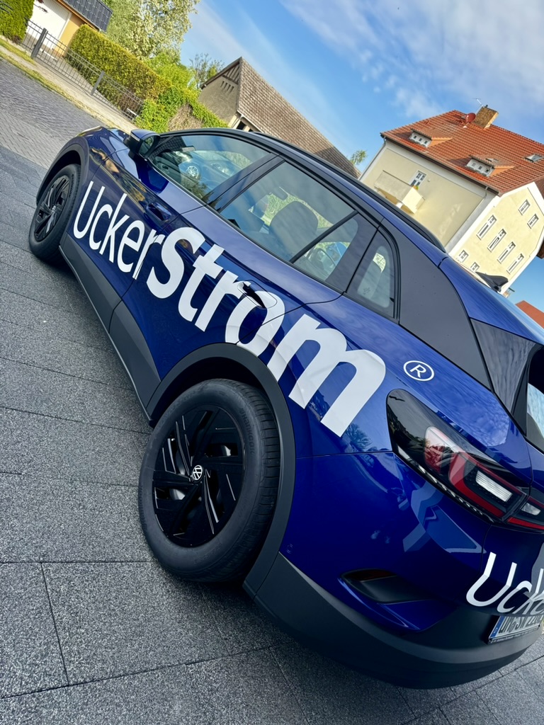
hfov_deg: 56.8
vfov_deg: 71.6
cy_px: 362
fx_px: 503
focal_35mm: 24
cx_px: 272
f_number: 1.78
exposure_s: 1/1151
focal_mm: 6.76
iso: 80
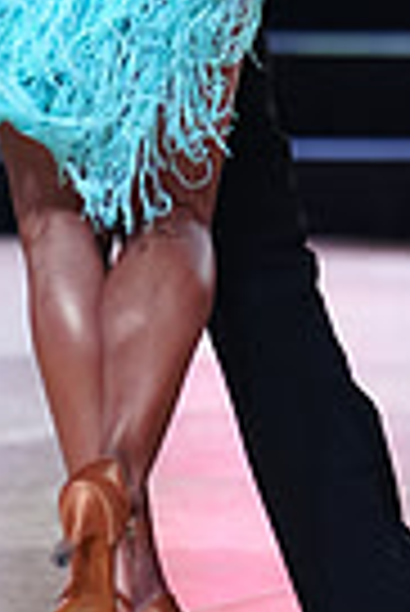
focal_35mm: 573
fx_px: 9763
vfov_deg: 3.6
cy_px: -261
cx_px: 88
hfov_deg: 2.4
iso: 800
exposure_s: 1/500
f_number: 2.8
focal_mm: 134
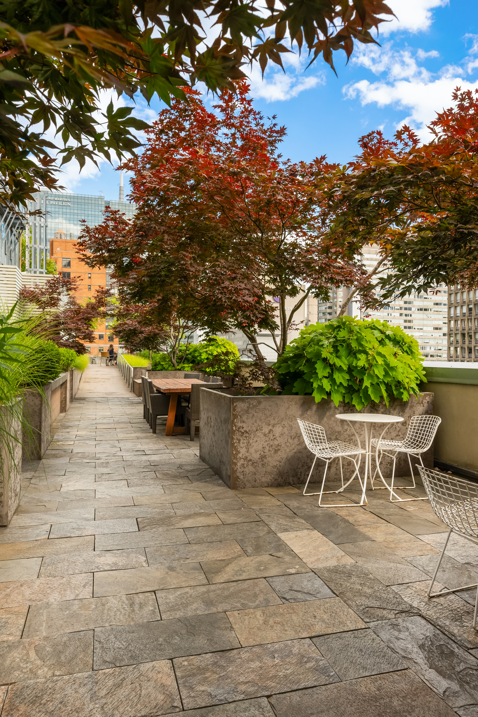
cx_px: 239
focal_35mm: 24
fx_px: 478
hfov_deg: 53.1
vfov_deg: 73.7
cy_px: 358
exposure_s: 1/100
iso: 400
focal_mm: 24
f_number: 9
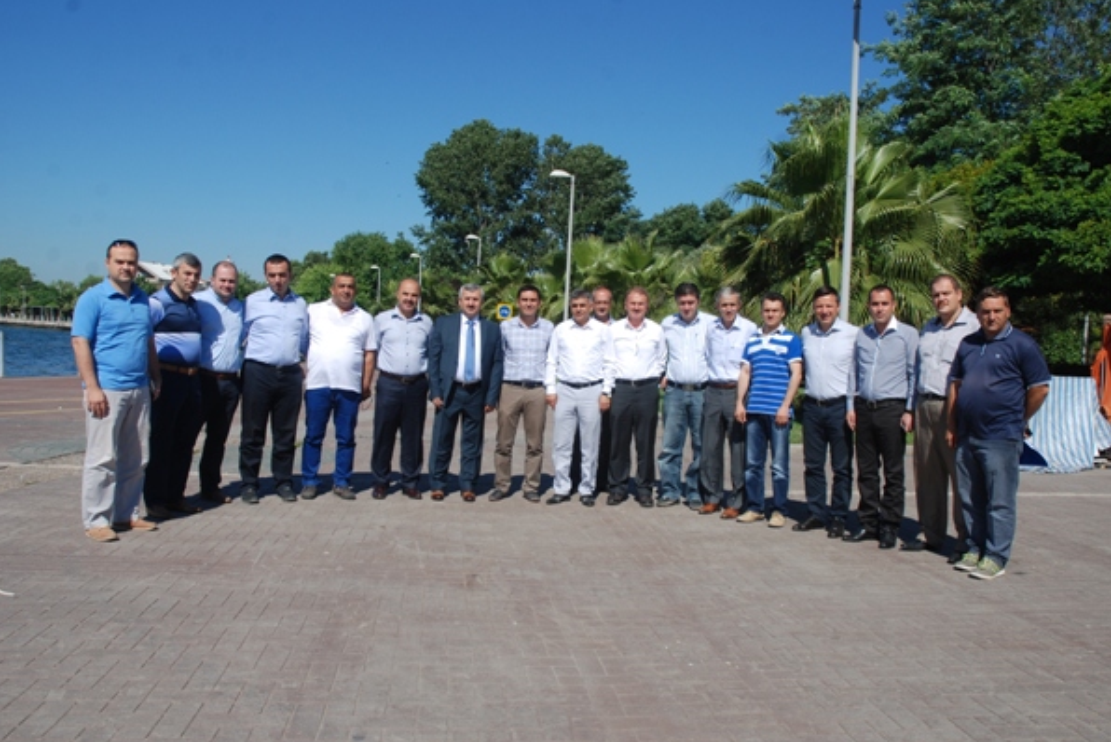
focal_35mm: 29
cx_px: 567
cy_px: 392
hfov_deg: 63.6
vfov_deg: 45.0
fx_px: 895
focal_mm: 18
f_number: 11
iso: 100
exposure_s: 1/200
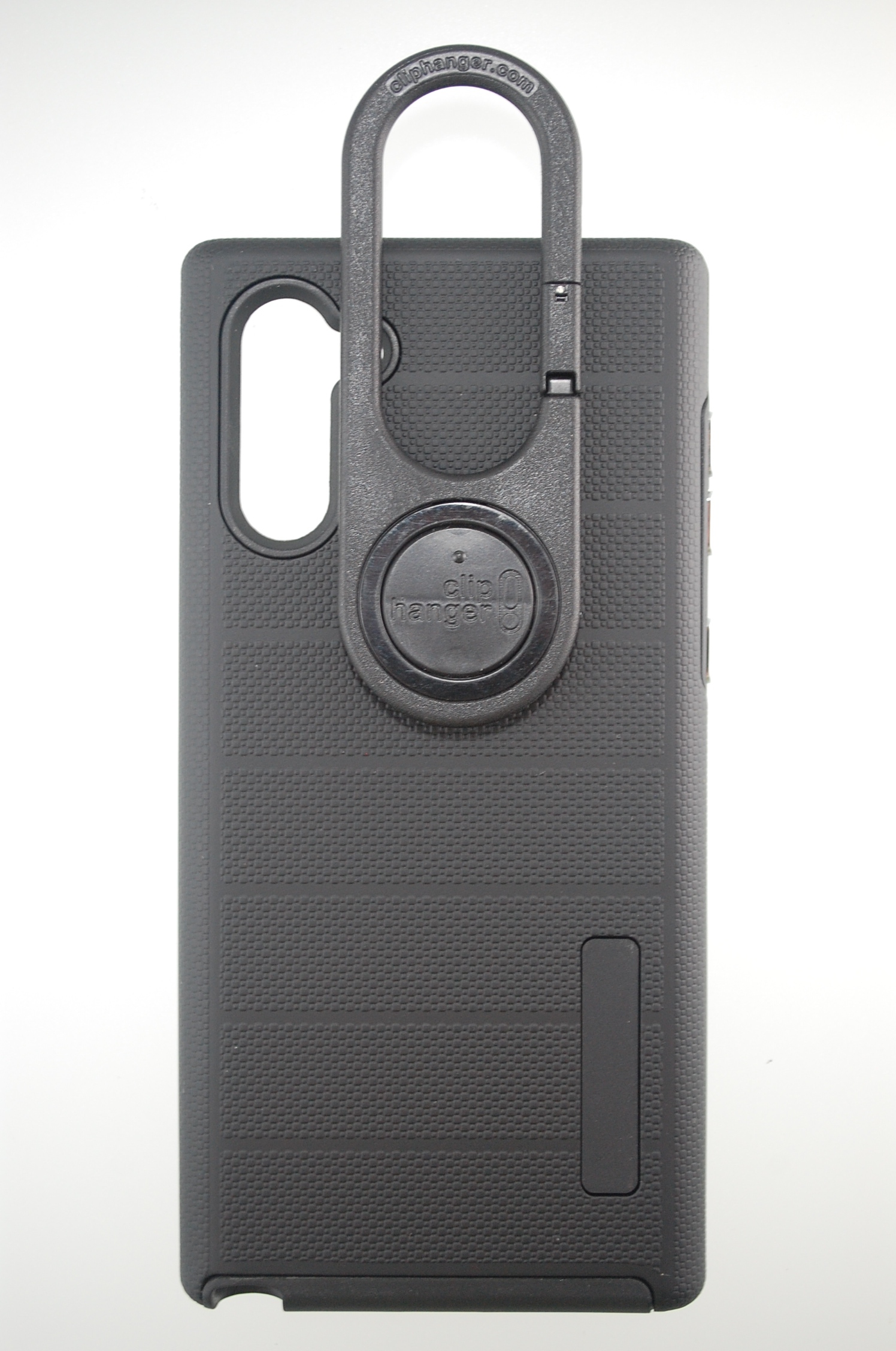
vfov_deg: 36.9
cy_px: 676
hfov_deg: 25.0
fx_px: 2023
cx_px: 448
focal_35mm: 54
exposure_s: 1/30
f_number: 5.3
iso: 720
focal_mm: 36
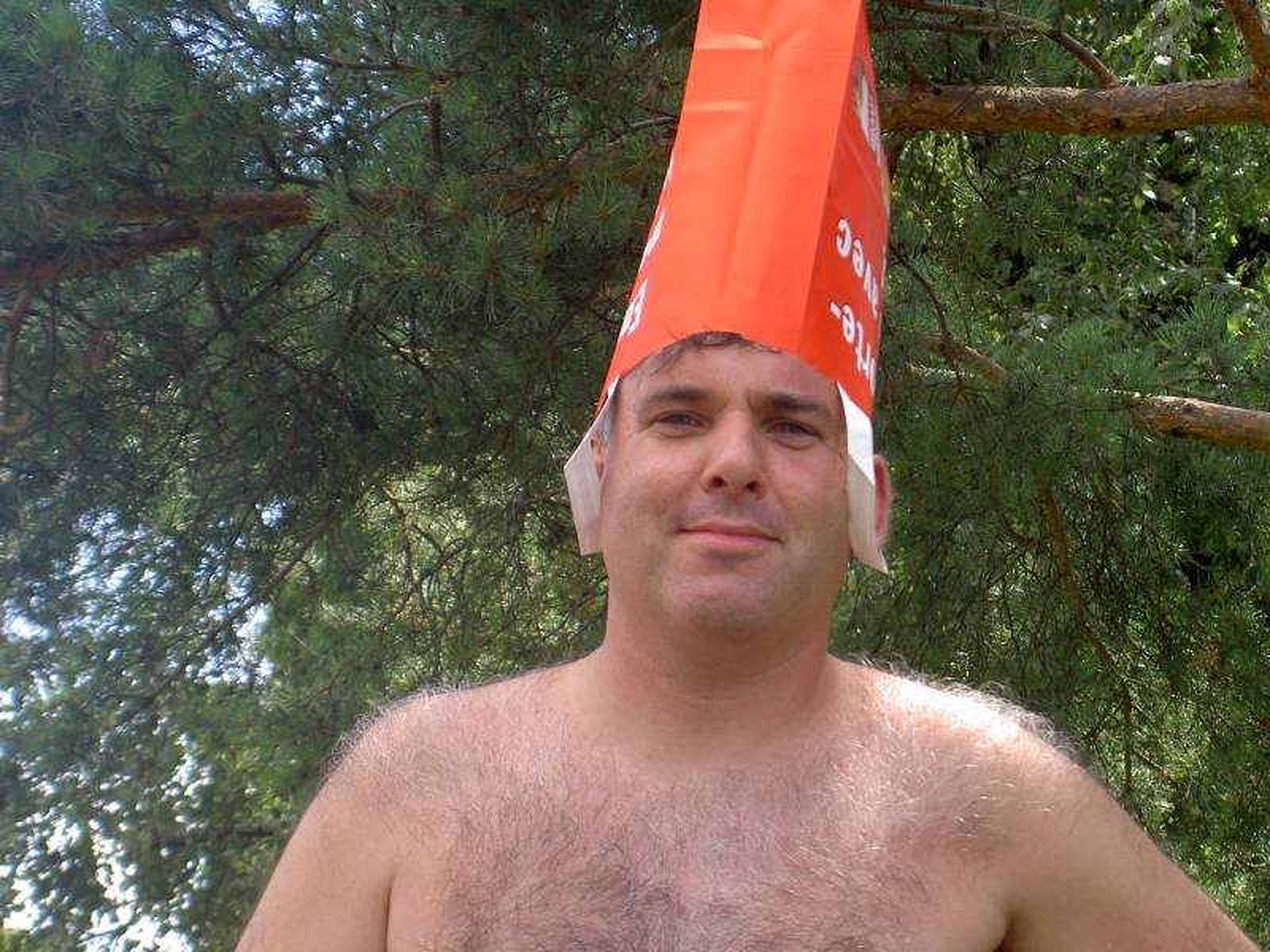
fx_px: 4256
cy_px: 476
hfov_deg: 17.0
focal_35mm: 116
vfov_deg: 12.8
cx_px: 635
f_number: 4.9
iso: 100
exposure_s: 1/100
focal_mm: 24
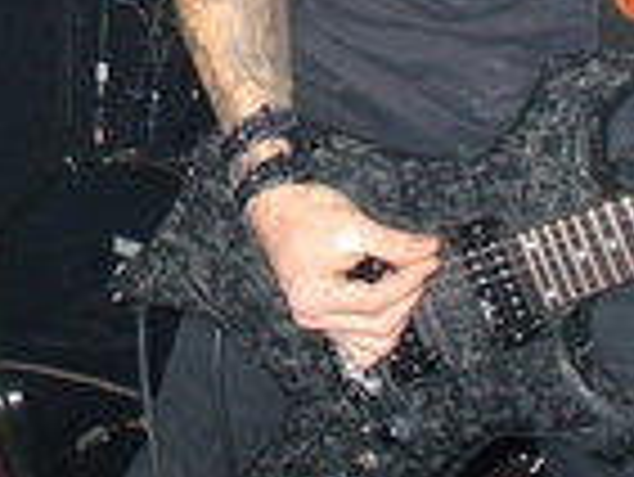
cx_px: 63
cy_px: -140
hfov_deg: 18.4
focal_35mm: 105
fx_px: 1925
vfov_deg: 13.6
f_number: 2.8
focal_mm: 6.1
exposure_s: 1/60
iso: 300
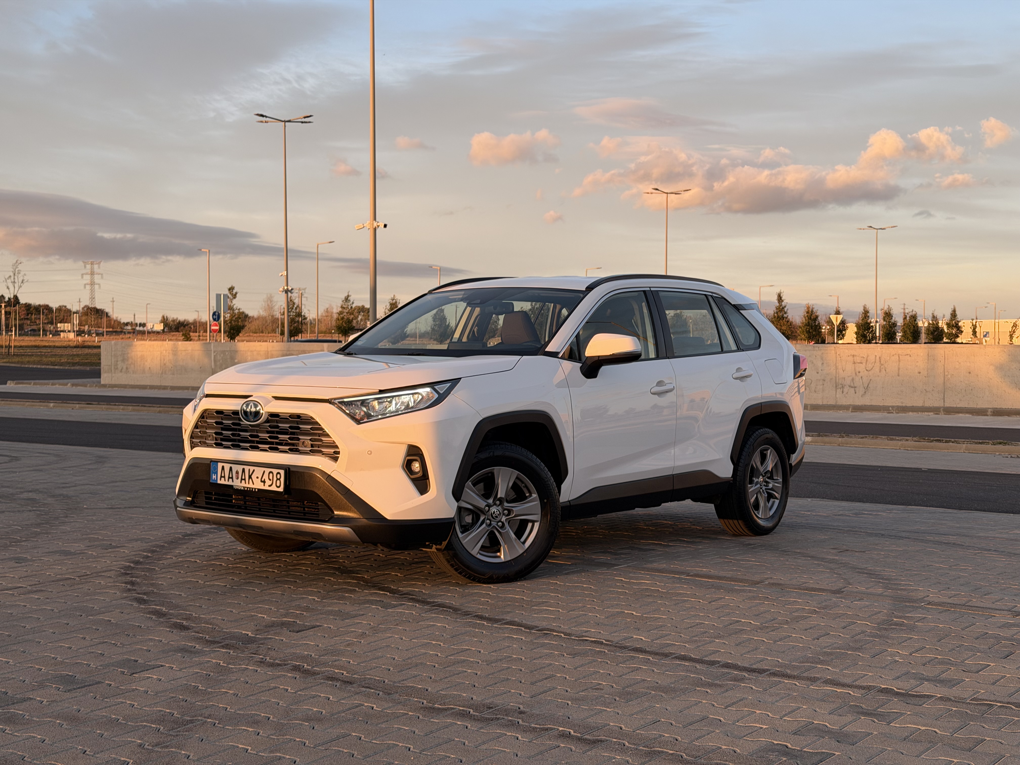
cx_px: 510
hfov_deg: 39.7
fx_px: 1414
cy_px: 382
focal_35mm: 48
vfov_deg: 30.3
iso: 64
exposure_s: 1/442
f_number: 1.78
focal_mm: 6.76
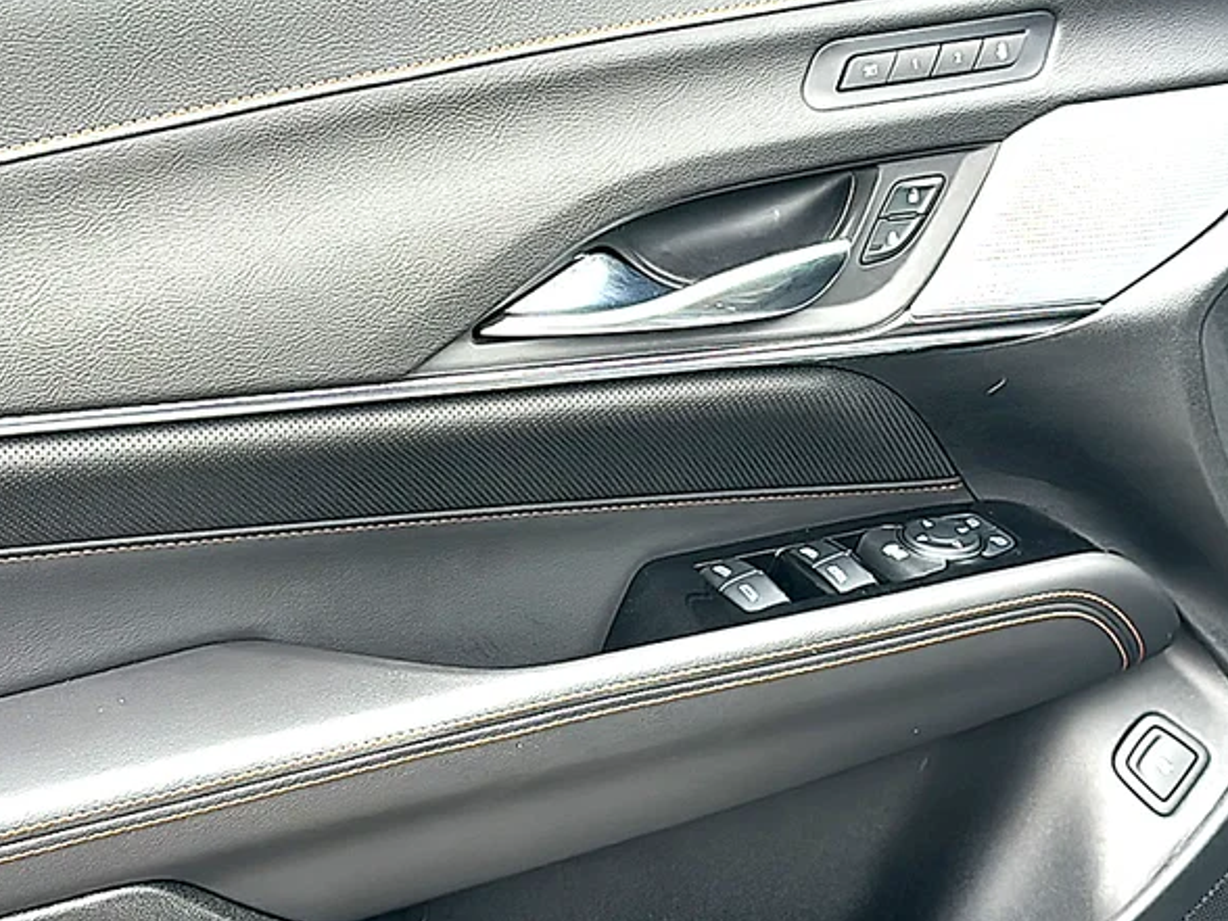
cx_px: 635
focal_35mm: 56
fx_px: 1987
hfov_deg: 34.3
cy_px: 502
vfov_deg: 26.1
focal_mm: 6.86
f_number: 1.78
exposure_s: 1/310
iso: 100
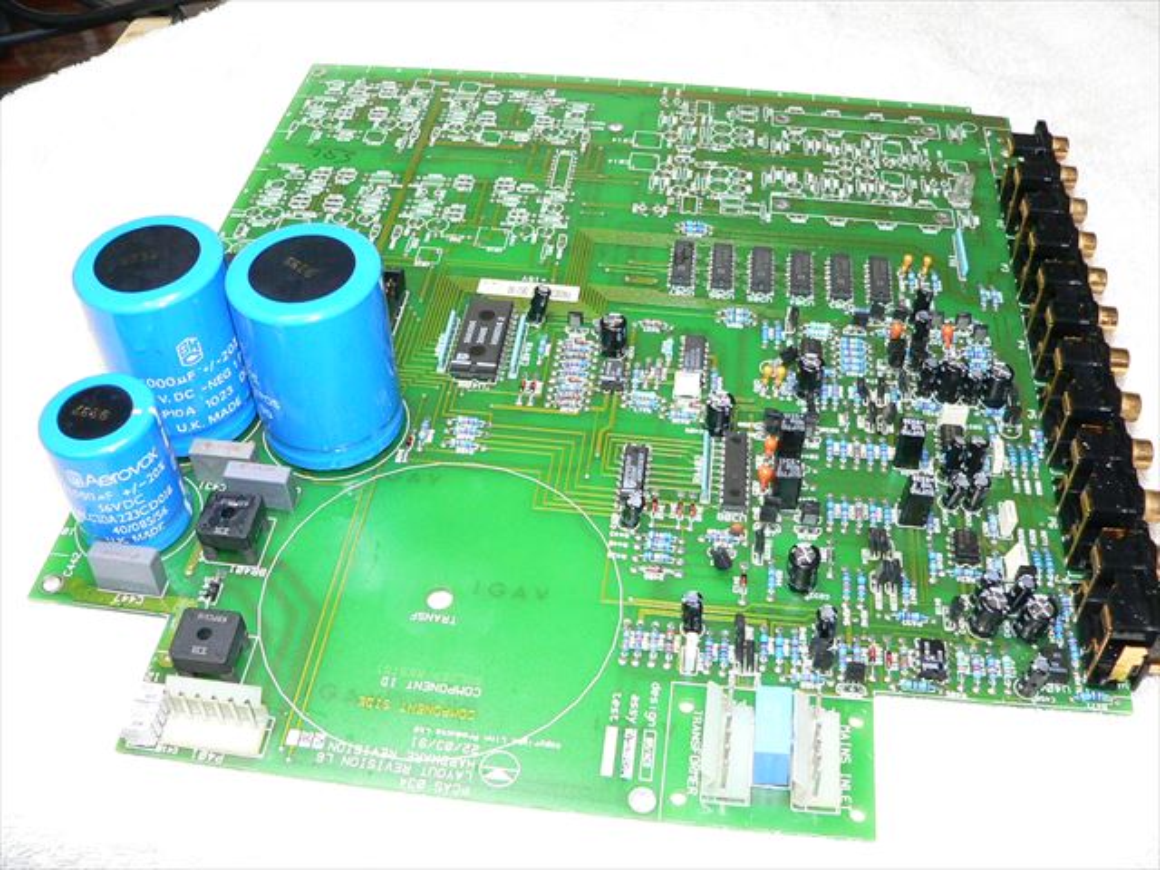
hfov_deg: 51.4
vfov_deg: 39.7
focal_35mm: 36
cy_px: 435
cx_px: 580
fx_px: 1206
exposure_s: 1/80
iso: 400
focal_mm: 6
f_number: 2.8
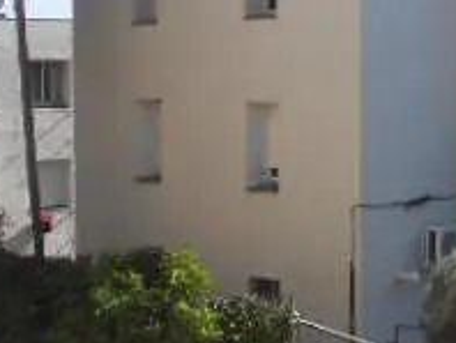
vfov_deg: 17.5
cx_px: 555
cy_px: 69
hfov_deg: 21.5
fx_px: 1108
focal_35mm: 84
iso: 80
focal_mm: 4.6
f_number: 3.2
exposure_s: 1/640
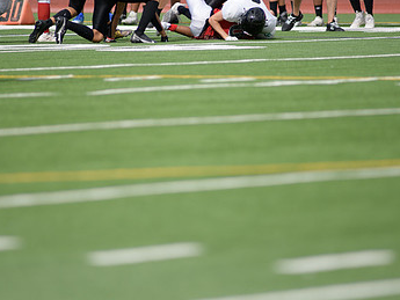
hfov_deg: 4.1
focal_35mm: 485
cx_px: 191
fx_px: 5606
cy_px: 116
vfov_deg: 3.1
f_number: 2.8
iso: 400
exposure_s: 1/8000
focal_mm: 300
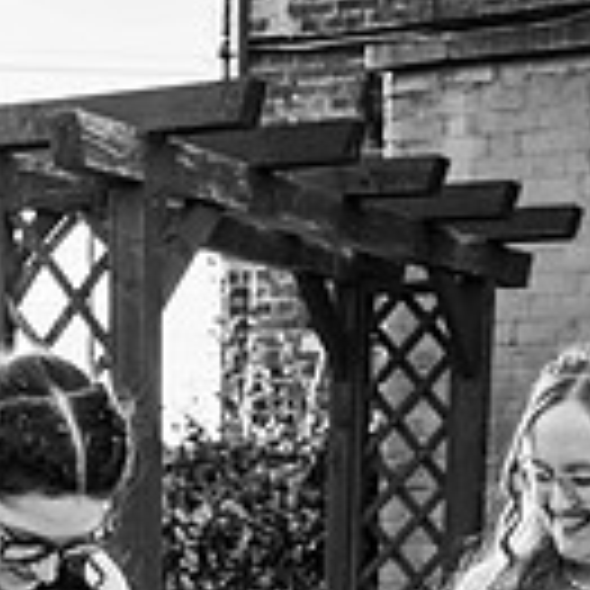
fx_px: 1967
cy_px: 982
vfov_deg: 15.3
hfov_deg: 17.1
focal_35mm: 102
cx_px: 254
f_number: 4
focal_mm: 35
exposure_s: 1/1000
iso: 100
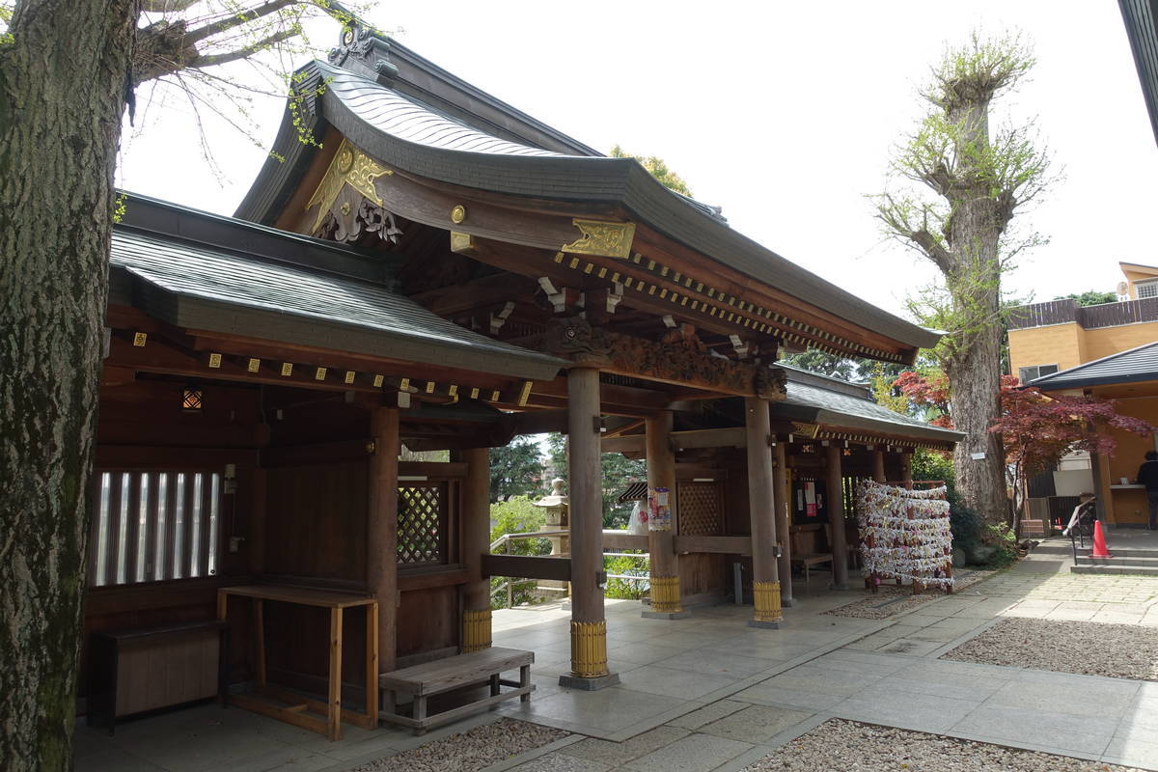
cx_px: 579
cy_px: 386
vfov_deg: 53.1
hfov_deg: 73.7
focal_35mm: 24
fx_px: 772
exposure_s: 1/400
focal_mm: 8.8
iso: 125
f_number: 4
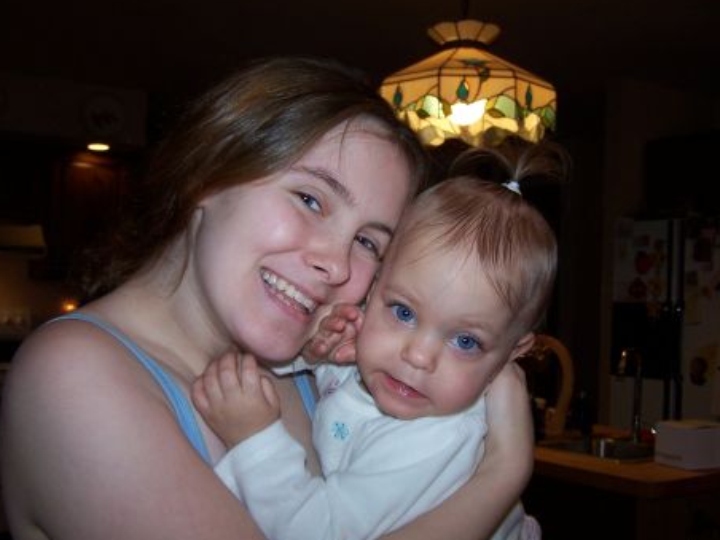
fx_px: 874
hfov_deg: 44.8
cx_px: 382
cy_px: 289
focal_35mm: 42
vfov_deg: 34.3
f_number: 2.8
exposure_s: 1/60
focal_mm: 6.3
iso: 80
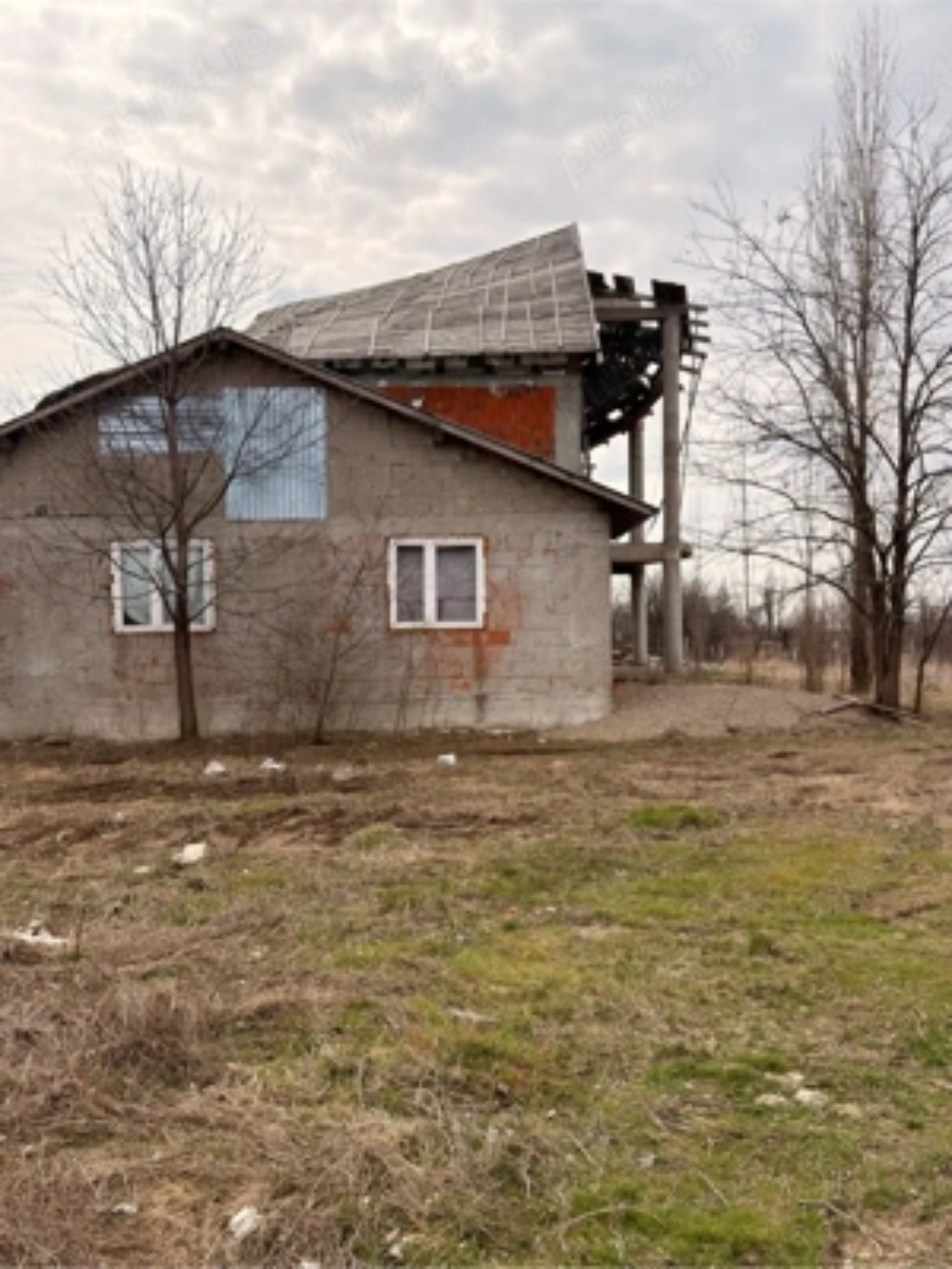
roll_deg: +0.6
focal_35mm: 35
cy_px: 634
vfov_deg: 52.6
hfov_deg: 40.7
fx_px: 1283
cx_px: 476
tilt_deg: -0.4
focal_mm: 6.76
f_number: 1.78
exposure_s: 1/7299
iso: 100
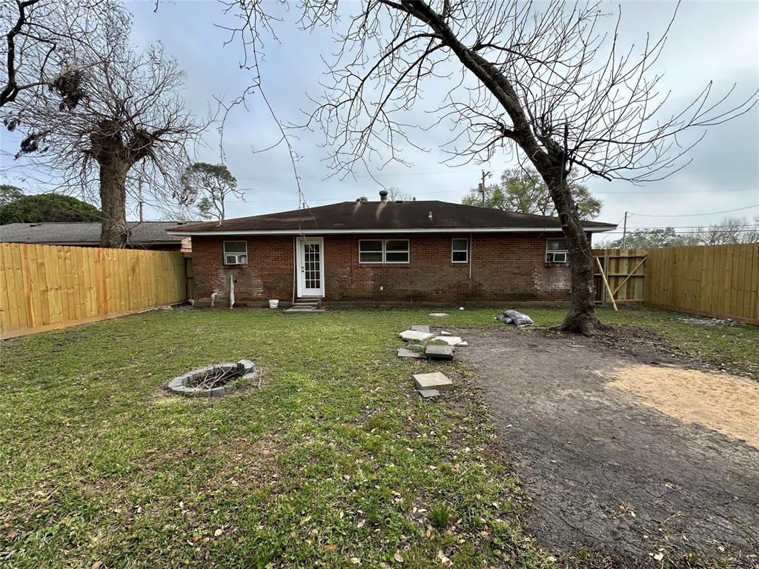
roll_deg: +0.5
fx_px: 307
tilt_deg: -4.0
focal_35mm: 14
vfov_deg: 85.7
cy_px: 284
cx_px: 380
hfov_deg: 102.1
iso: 40
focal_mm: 2.22
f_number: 2.2
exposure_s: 1/430
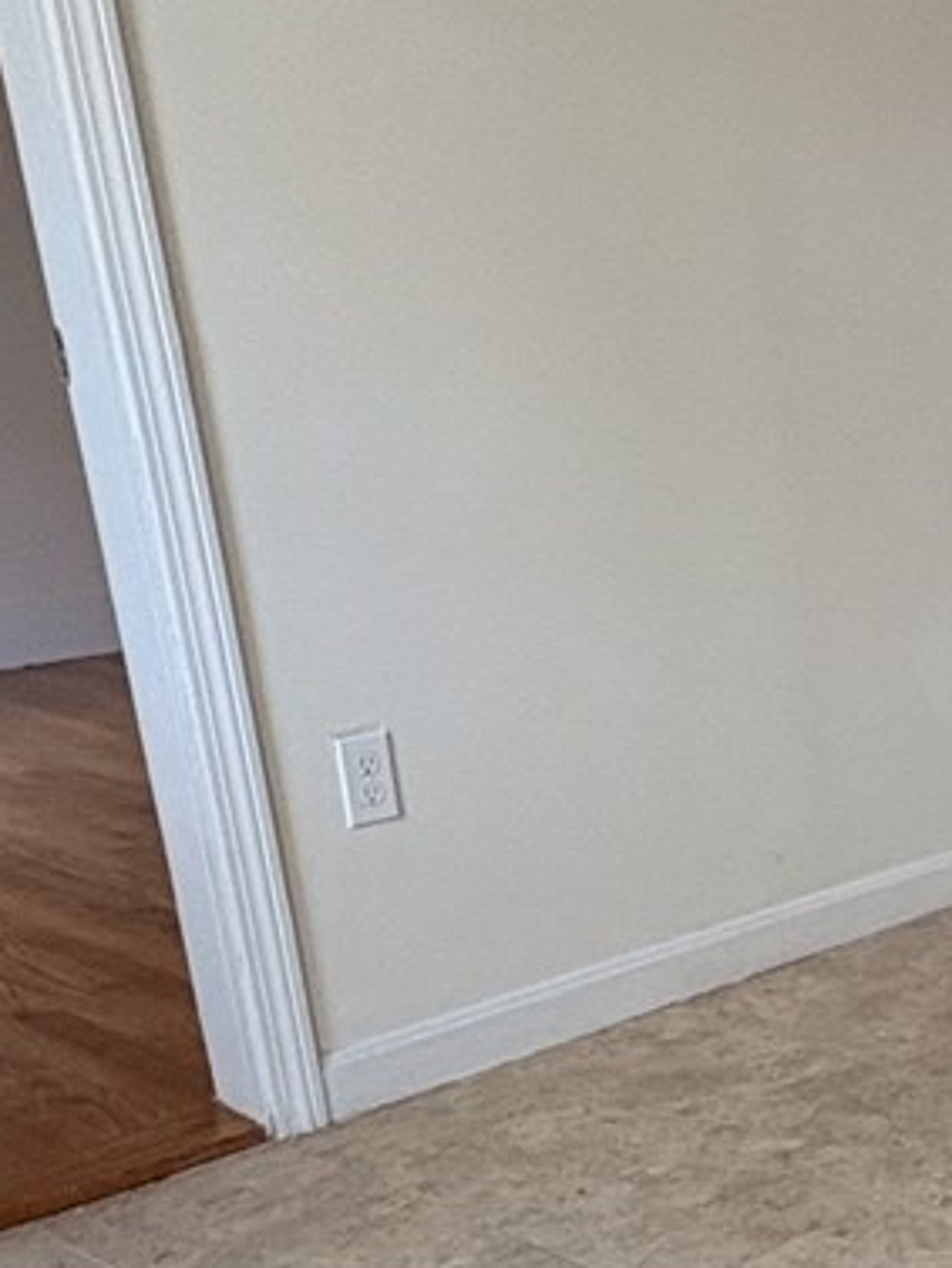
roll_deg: +1.0
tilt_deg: -17.3
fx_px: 2089
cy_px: 962
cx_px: 1288
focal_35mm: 57
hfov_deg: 22.5
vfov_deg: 33.1
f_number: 2.2
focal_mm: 2.22
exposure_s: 1/99
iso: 200
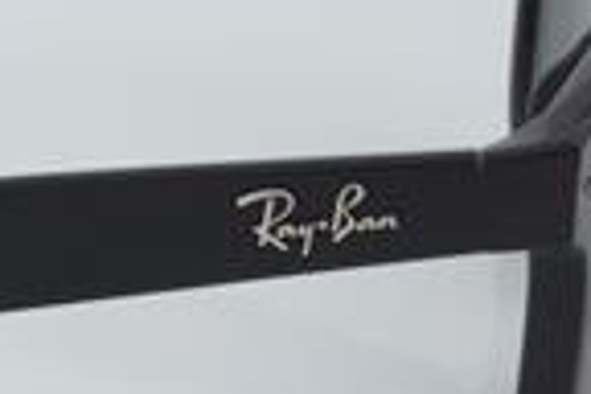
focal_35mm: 208
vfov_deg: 6.6
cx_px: -135
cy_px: 172
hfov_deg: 9.7
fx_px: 3414
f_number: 29
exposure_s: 1/4
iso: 100
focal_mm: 50
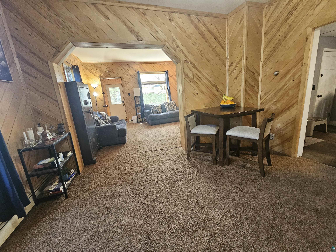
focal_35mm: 13
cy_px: 126
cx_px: 168
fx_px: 126
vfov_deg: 89.9
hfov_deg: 106.2
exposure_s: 1/60
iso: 400
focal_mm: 2.2
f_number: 2.2
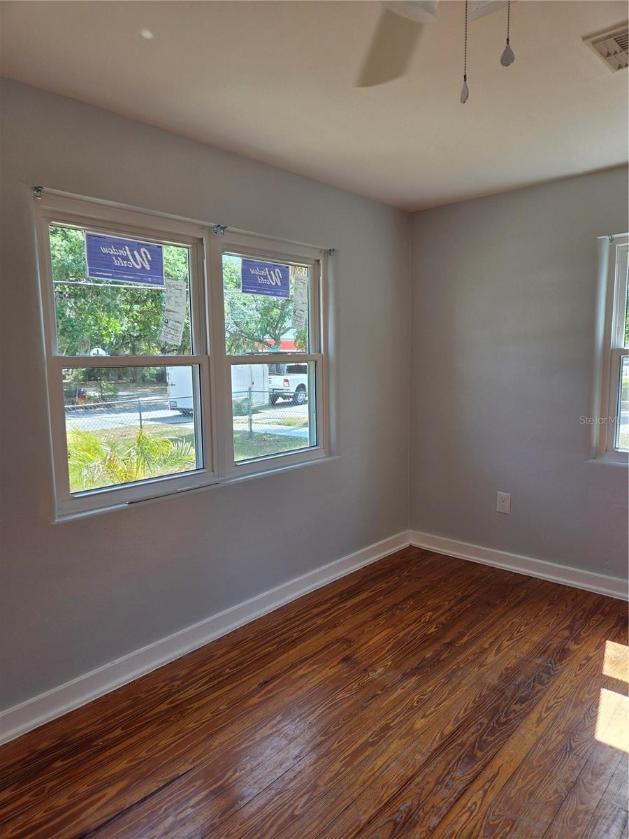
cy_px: 420
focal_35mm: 23
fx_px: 557
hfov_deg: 58.9
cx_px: 314
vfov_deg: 73.9
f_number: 1.8
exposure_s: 1/180
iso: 32
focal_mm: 5.4
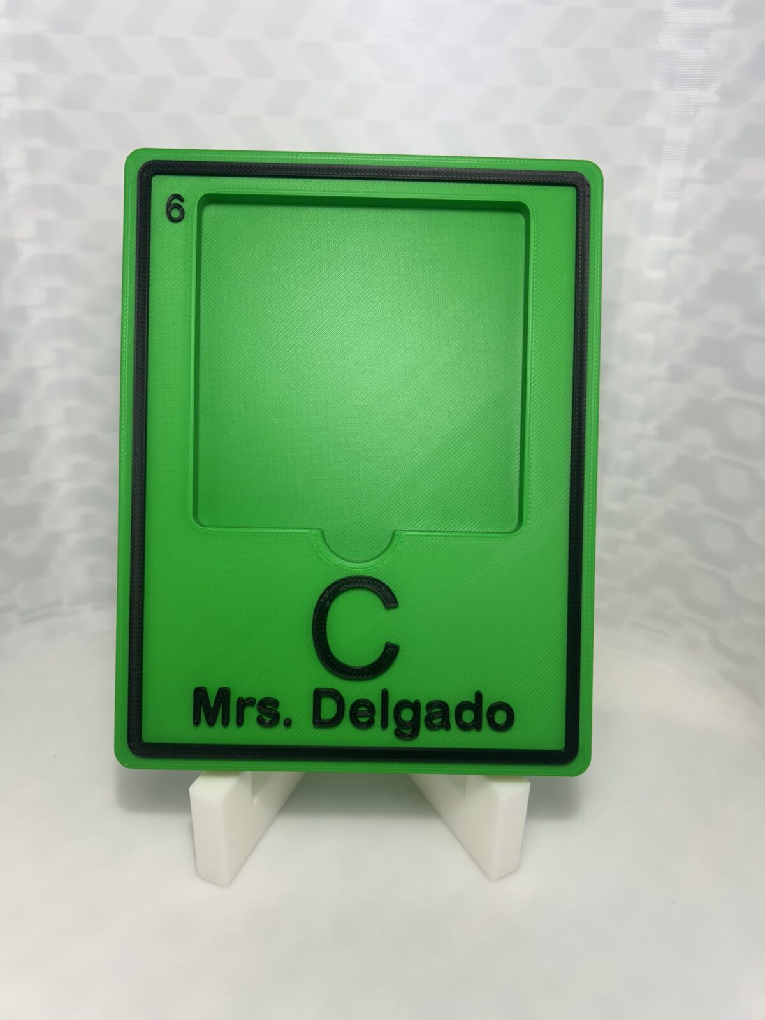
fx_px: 766
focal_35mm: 26
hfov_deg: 53.1
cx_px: 382
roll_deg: -2.0
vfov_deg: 67.3
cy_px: 510
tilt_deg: -25.1
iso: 40
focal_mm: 5.7
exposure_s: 1/120
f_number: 1.5
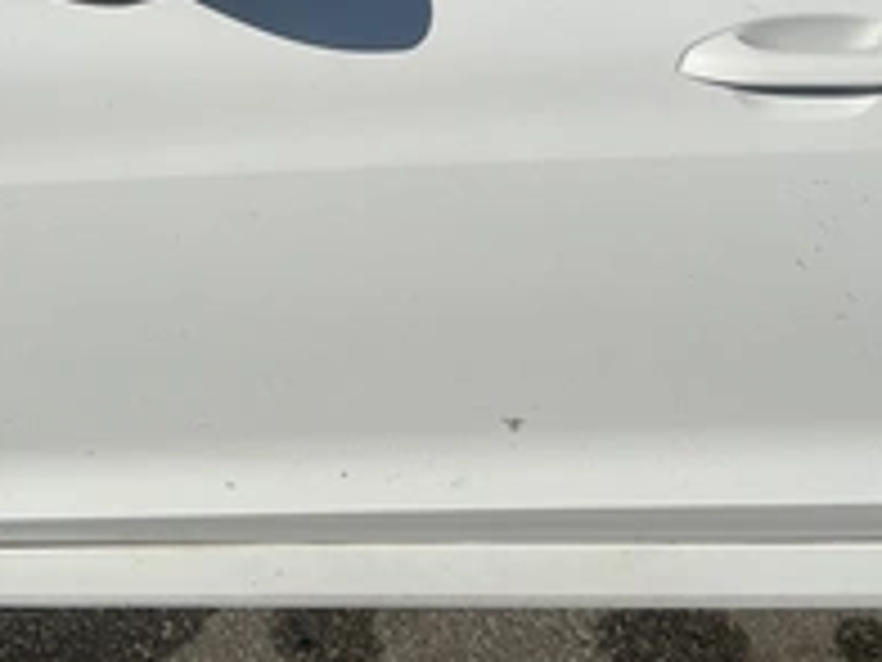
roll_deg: -3.4
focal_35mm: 57
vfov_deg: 24.7
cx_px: 418
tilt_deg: -24.0
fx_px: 1452
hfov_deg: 33.8
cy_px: 27
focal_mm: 3
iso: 25
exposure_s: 1/7407
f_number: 1.8
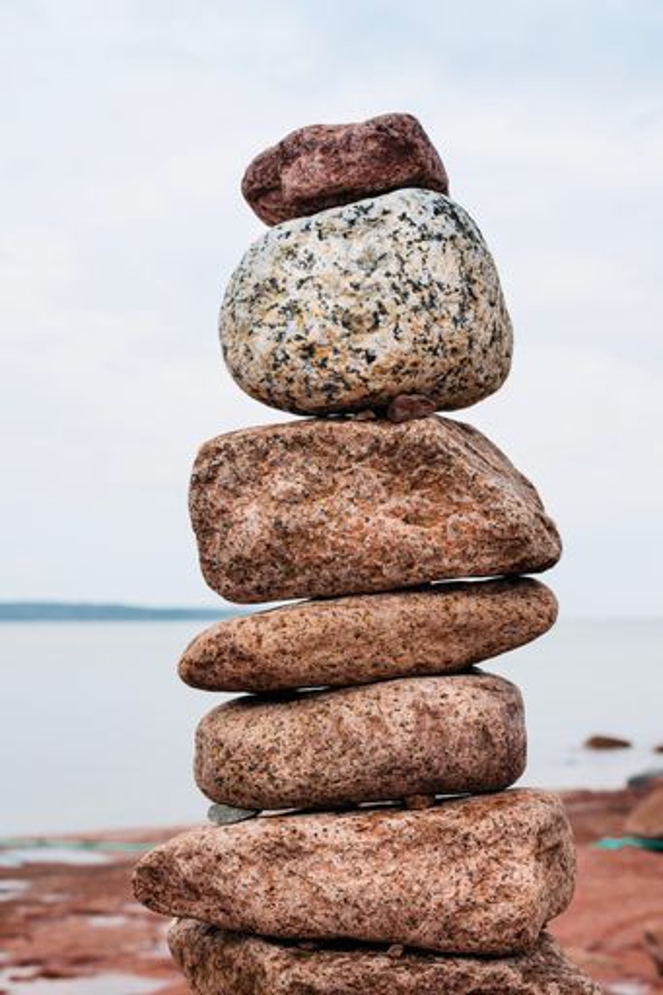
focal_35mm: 58
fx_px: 1603
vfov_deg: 34.5
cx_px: 332
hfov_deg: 23.4
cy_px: 498
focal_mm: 58
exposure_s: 1/200
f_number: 7.1
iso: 100
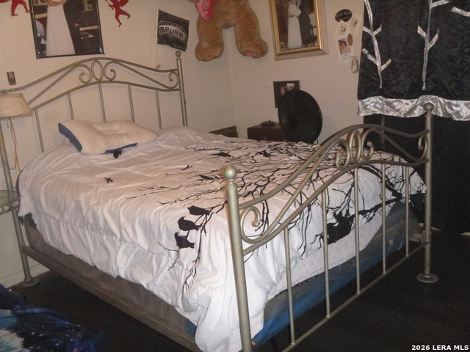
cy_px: 176
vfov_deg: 39.7
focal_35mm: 36
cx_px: 235
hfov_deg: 51.4
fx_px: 489
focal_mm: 6.4
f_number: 4.4
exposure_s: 1/60
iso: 800
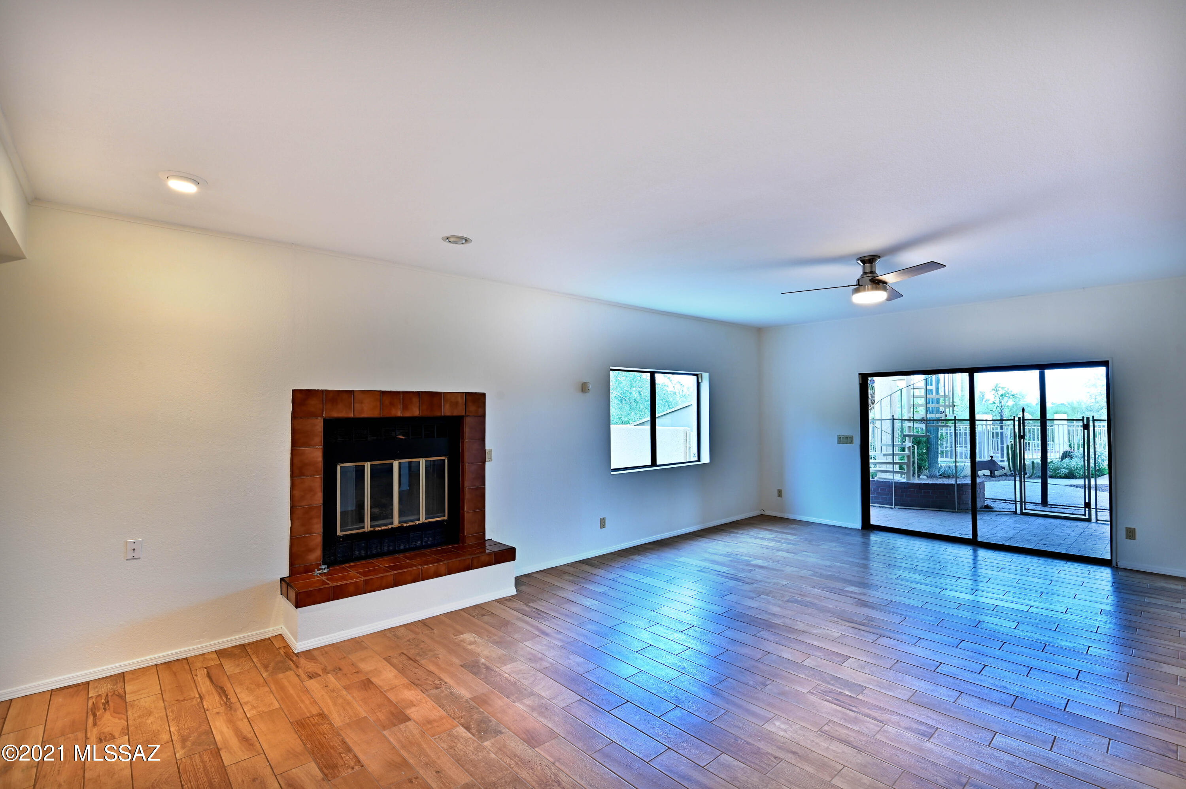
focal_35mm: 16
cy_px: 394
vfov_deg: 73.7
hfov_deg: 96.8
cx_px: 593
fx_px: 527
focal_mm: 16
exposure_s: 1/1.3
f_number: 9
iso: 100
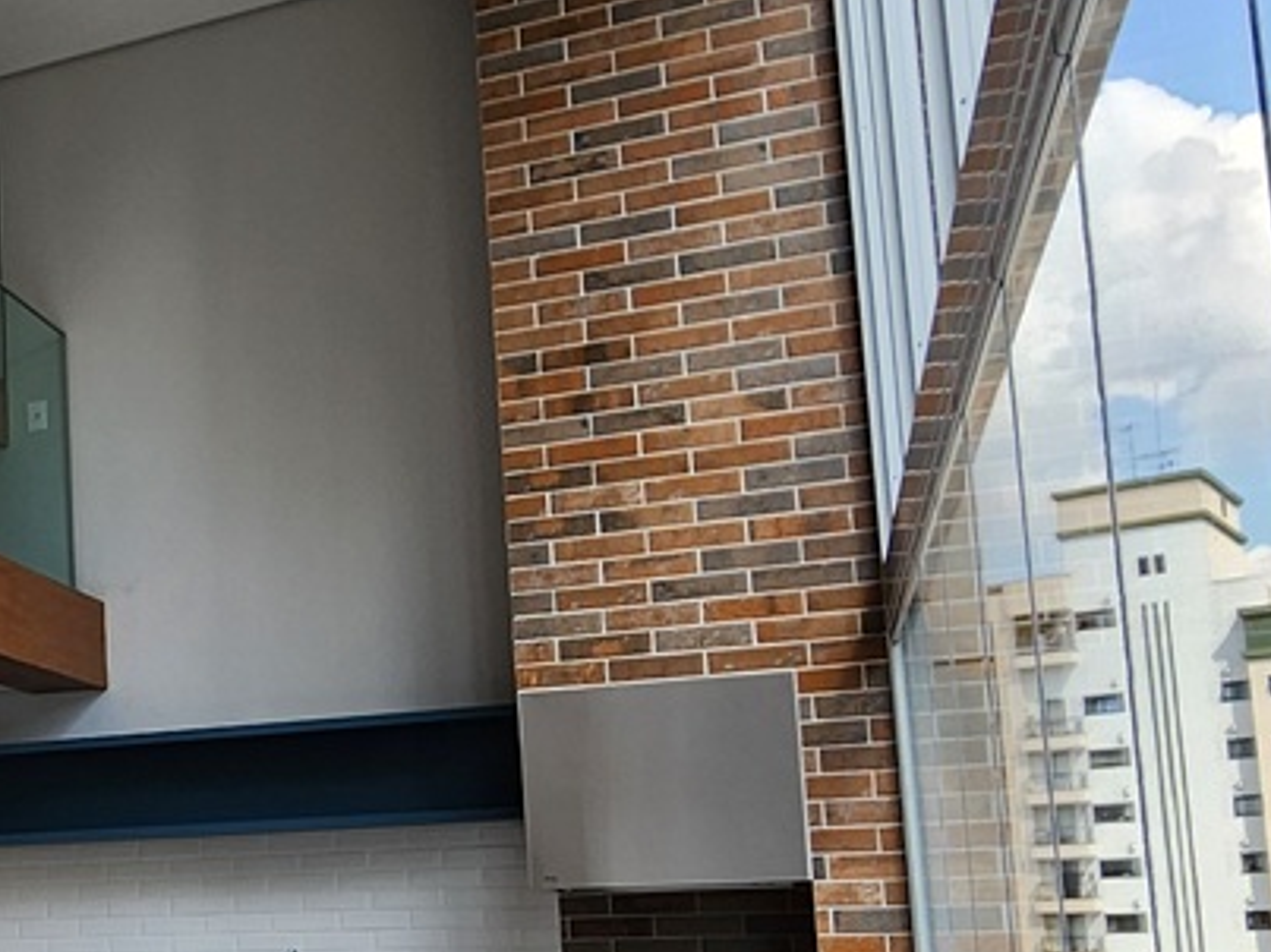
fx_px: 1615
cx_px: -104
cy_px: 761
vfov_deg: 32.0
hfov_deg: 36.7
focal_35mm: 44
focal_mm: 2.2
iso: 50
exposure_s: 1/322
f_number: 2.2
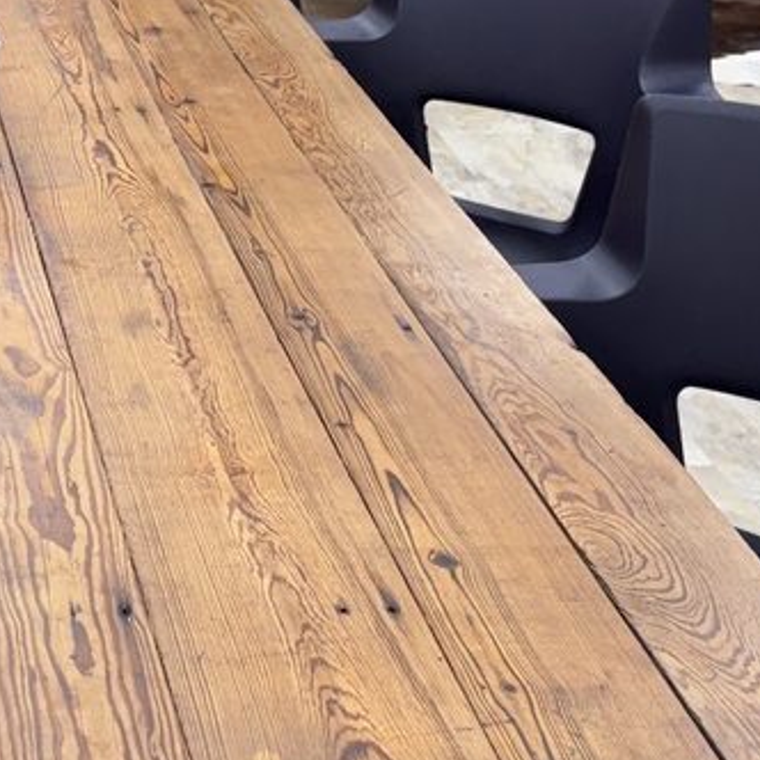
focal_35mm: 92
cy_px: 114
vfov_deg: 18.6
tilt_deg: -18.9
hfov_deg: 18.2
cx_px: -85
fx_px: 2285
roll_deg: +0.1
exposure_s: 1/120
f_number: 1.78
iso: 160
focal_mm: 6.76
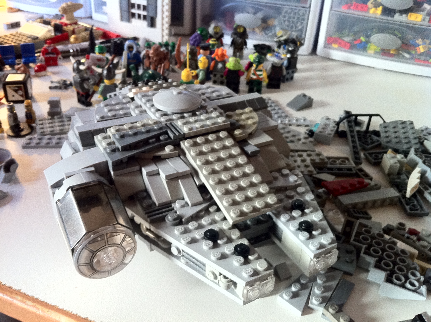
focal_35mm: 35
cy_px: 161
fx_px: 435
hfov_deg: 52.7
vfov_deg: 40.6
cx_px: 216
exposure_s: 1/15
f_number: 2.8
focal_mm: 3.85
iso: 160
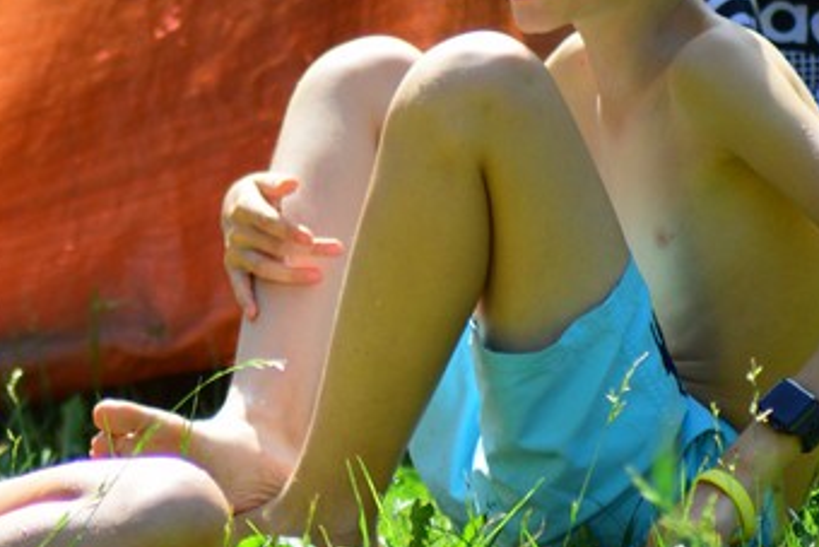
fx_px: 10287
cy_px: 95
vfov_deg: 3.0
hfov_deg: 4.5
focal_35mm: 452
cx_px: -325
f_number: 4.5
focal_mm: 100
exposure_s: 1/1250
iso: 400
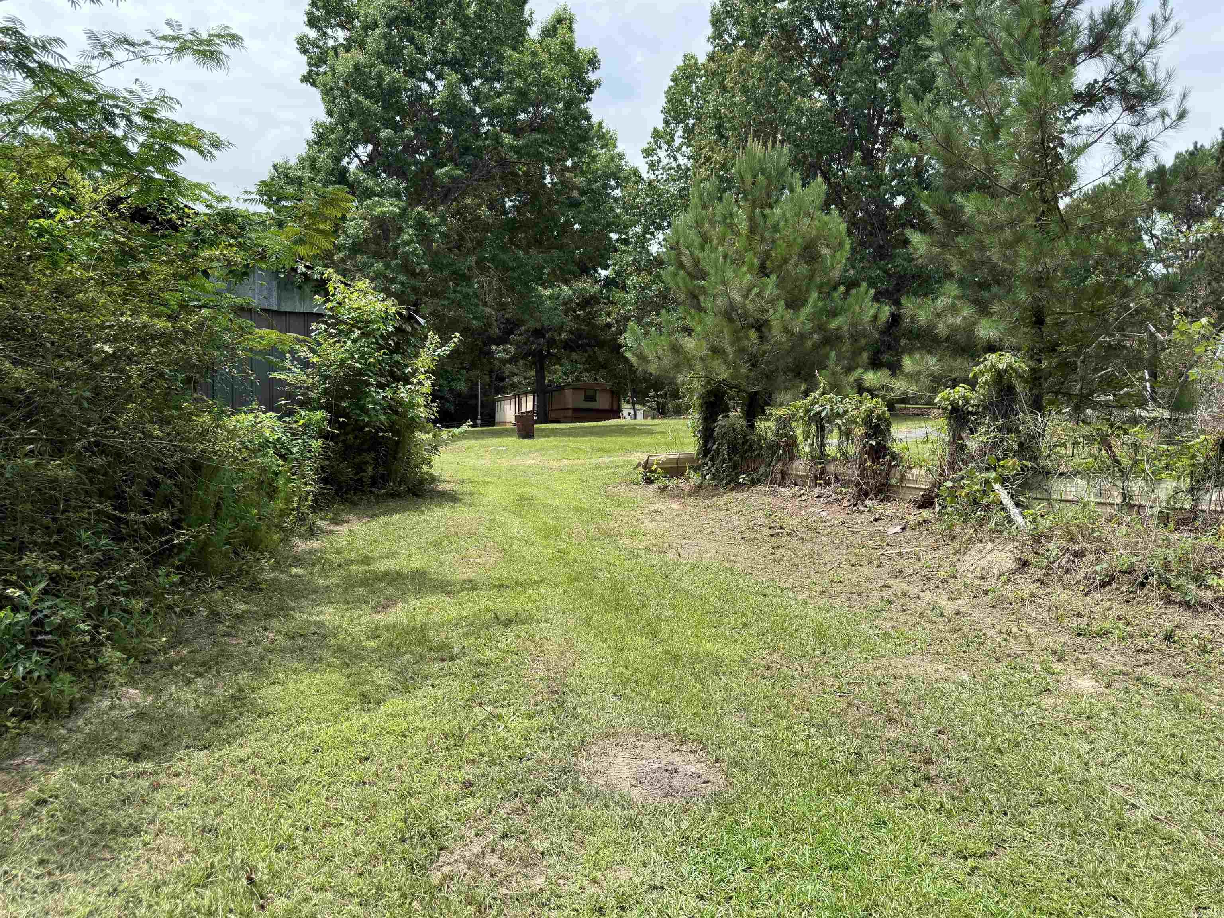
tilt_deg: -0.2
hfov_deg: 71.6
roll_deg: -1.7
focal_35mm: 24
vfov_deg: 56.8
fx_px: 849
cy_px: 459
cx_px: 612
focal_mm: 6.76
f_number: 1.78
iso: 100
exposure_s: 1/2801
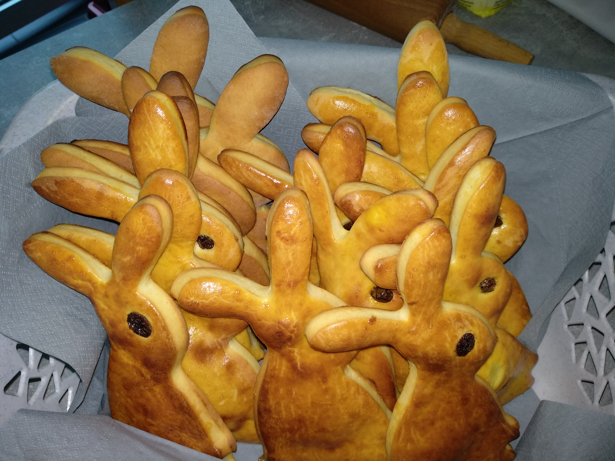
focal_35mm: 22
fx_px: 391
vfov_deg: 61.1
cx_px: 308
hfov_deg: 76.4
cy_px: 230
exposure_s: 1/50
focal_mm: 3.81
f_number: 2.2
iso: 320
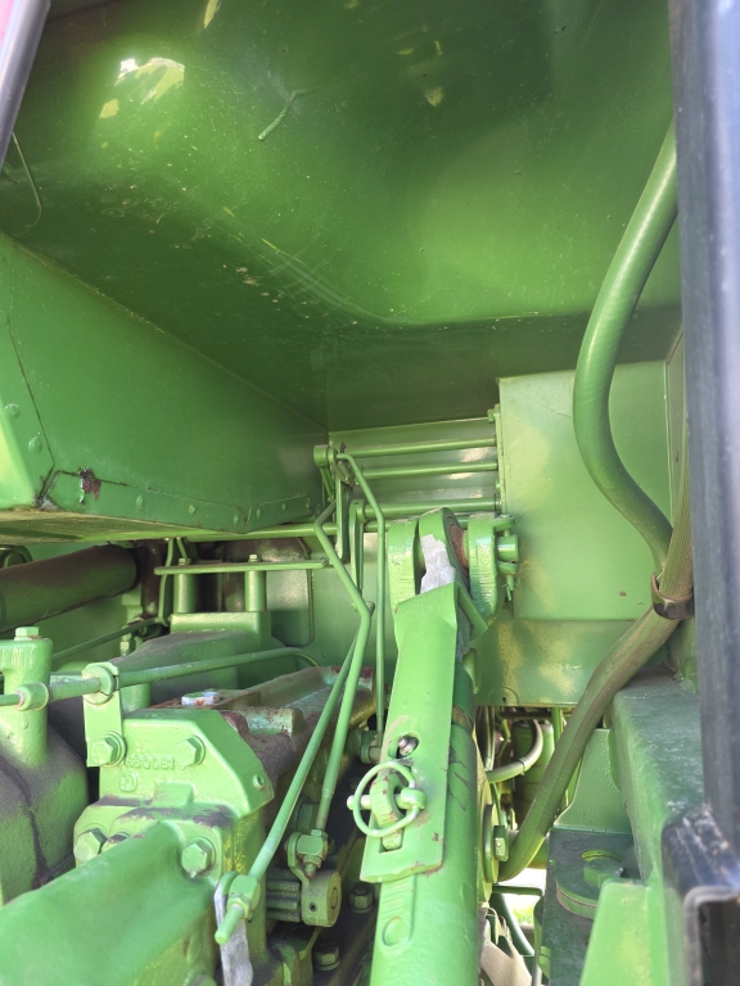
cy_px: 493
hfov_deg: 58.9
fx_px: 656
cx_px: 370
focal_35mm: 23
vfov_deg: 73.9
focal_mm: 6.3
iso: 200
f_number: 1.7
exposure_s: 1/180
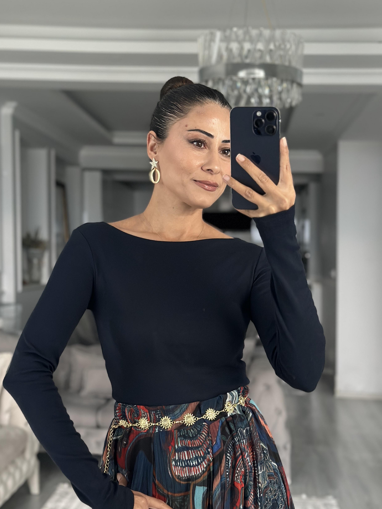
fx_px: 868
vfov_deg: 32.7
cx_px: 191
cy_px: 276
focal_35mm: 59
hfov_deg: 24.8
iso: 320
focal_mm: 6.86
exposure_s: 1/60
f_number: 1.78
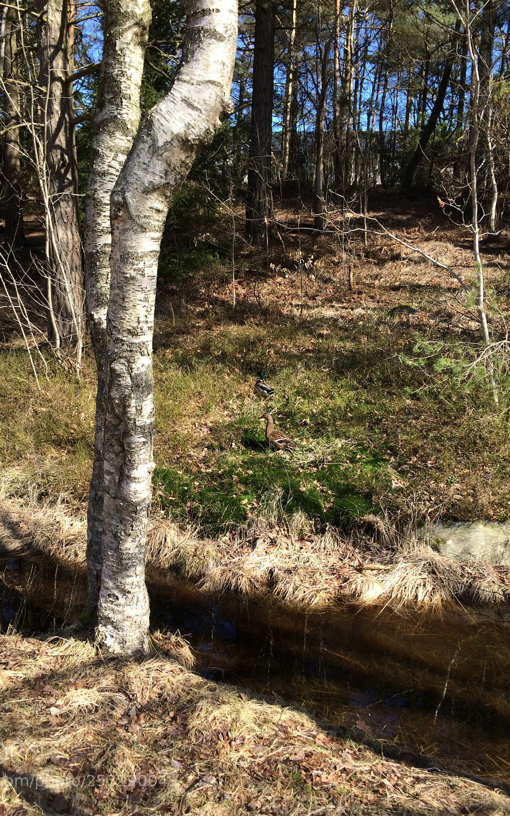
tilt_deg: -11.0
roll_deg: -0.1
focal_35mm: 31
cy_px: 410
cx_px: 217
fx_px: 689
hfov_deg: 40.5
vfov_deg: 61.2
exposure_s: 1/612
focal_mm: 4.15
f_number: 2.2
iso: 32
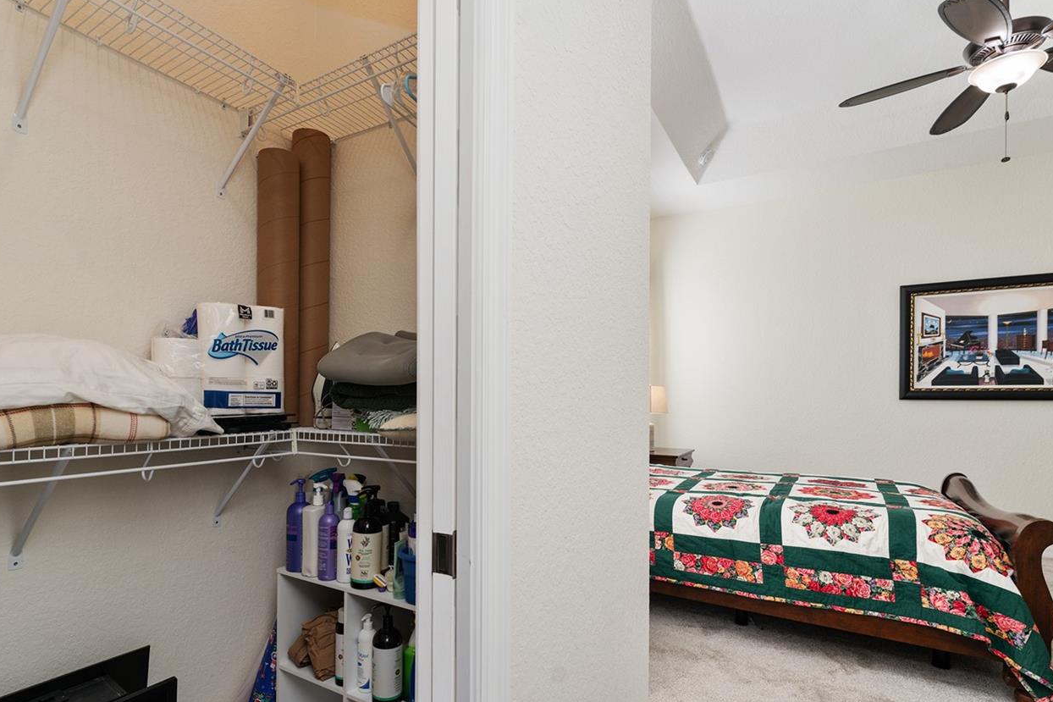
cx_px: 476
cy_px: 402
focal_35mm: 18
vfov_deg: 67.0
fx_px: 526
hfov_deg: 89.7
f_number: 7.1
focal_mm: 14
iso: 250
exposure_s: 1/10
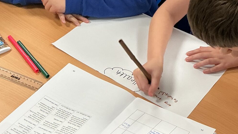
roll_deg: -2.8
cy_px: -23
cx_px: 138
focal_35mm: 82
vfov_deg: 14.3
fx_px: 518
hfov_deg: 25.9
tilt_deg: -33.0
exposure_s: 1/50
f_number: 1.8
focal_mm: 3
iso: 80
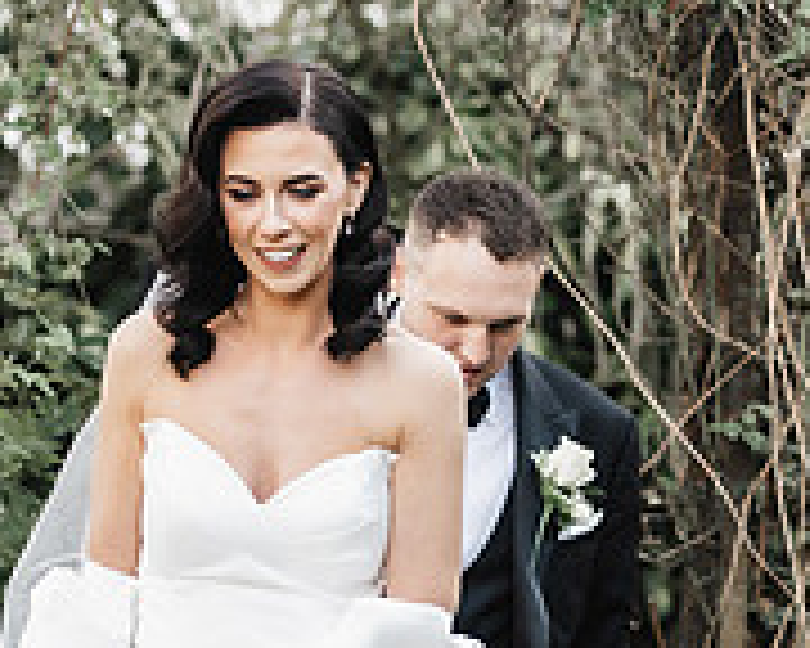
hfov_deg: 6.6
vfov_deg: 5.3
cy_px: 756
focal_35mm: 291
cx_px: 492
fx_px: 6976
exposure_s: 1/320
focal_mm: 75
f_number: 2.8
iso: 800
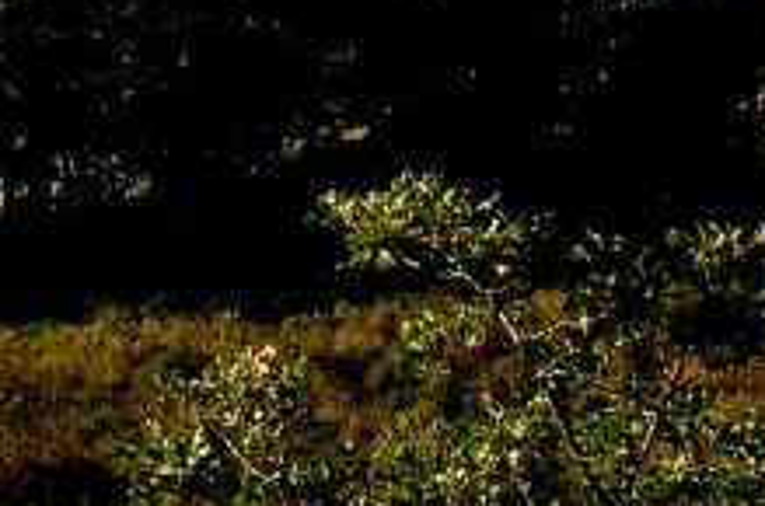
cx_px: -1720
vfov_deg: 2.3
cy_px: -248
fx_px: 12765
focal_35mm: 602
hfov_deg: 3.3
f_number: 8
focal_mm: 60
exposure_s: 1/400
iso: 200
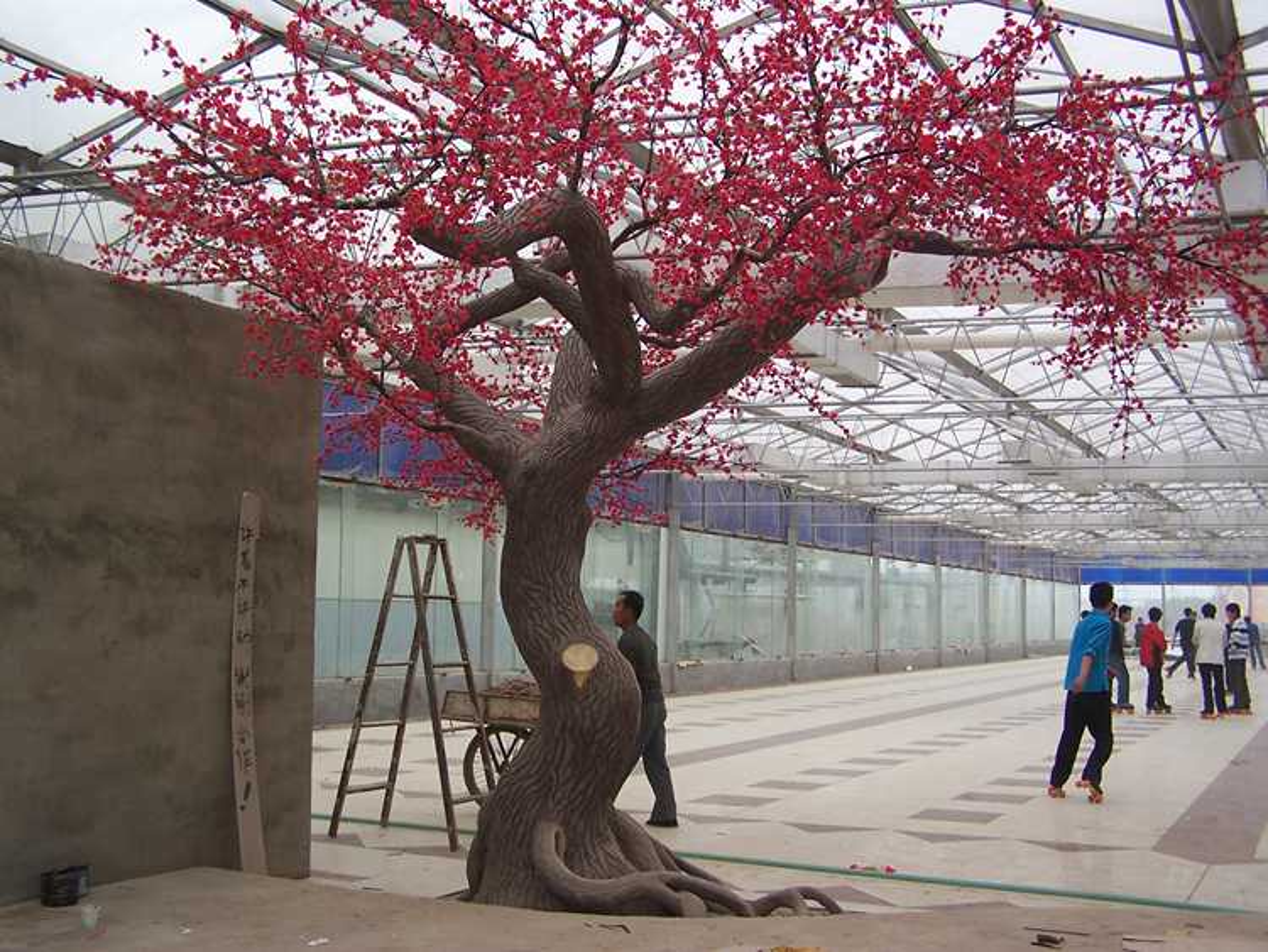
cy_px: 476
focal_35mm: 38
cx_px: 634
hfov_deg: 49.0
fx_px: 1392
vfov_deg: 37.7
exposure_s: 1/60
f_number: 2.8
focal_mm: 6.3
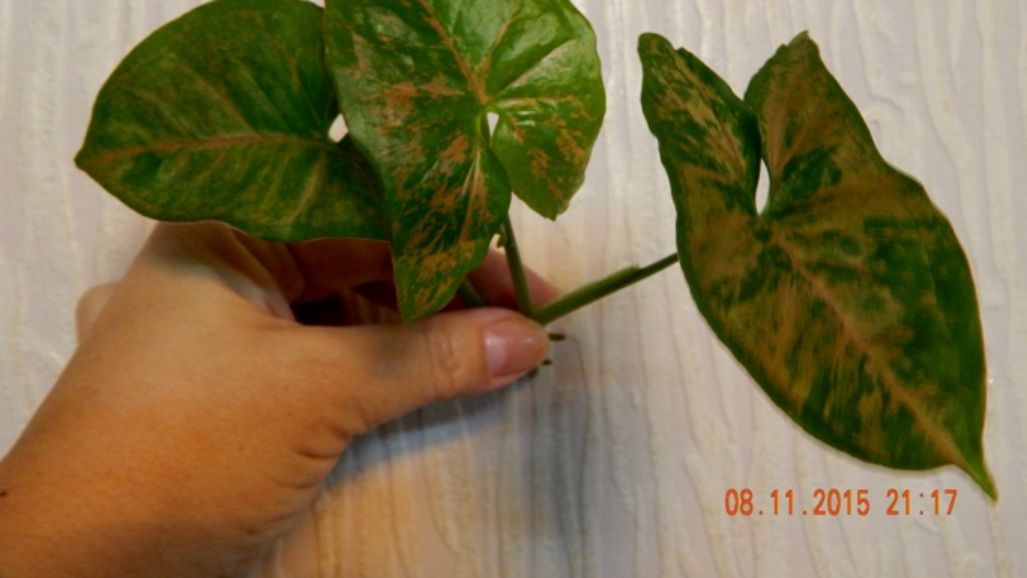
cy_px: 190
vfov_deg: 30.2
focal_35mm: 39
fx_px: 1062
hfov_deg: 51.6
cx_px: 523
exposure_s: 1/15
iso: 400
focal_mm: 6.1
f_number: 3.3
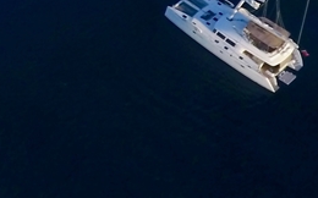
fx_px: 753
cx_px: -300
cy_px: -120
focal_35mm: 87
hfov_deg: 17.6
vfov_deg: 13.8
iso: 400
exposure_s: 1/1294
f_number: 2.8
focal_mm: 3.61
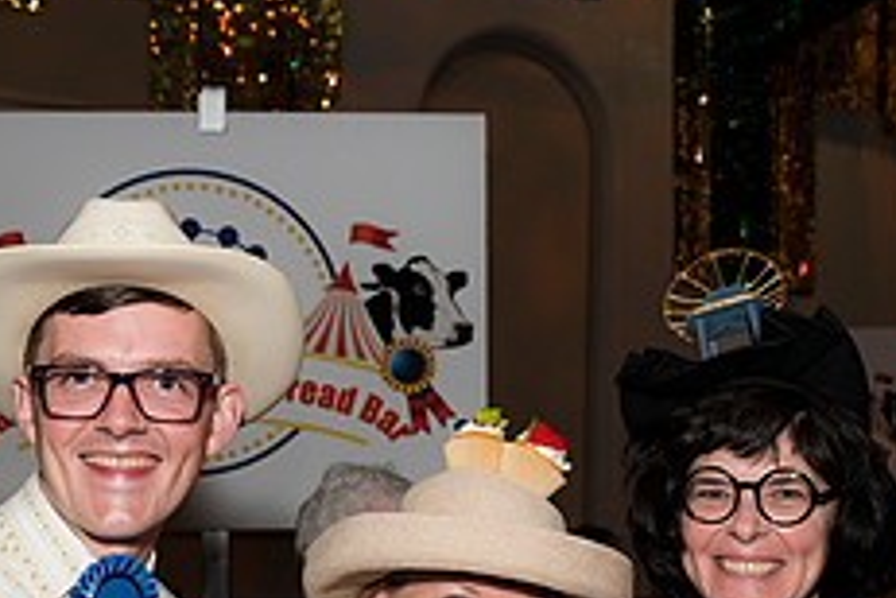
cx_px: 462
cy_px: 631
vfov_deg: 18.1
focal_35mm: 73
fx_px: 1817
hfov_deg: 27.7
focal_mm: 29
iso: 800
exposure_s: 1/160
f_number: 5.6
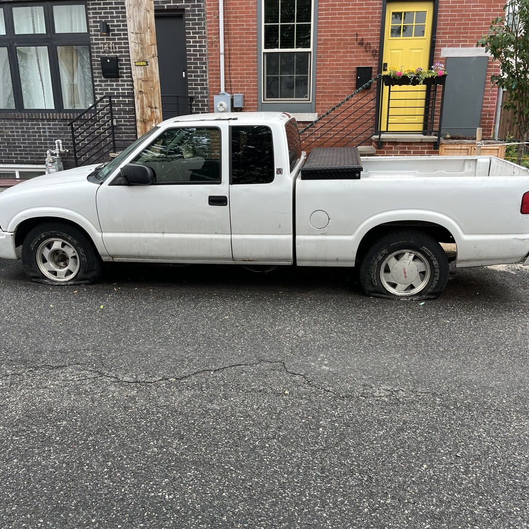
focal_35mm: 31
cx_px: 264
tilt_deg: -17.5
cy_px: 285
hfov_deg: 52.5
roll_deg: +0.8
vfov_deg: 52.5
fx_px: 536
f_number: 1.6
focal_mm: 5.1
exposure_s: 1/168
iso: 40
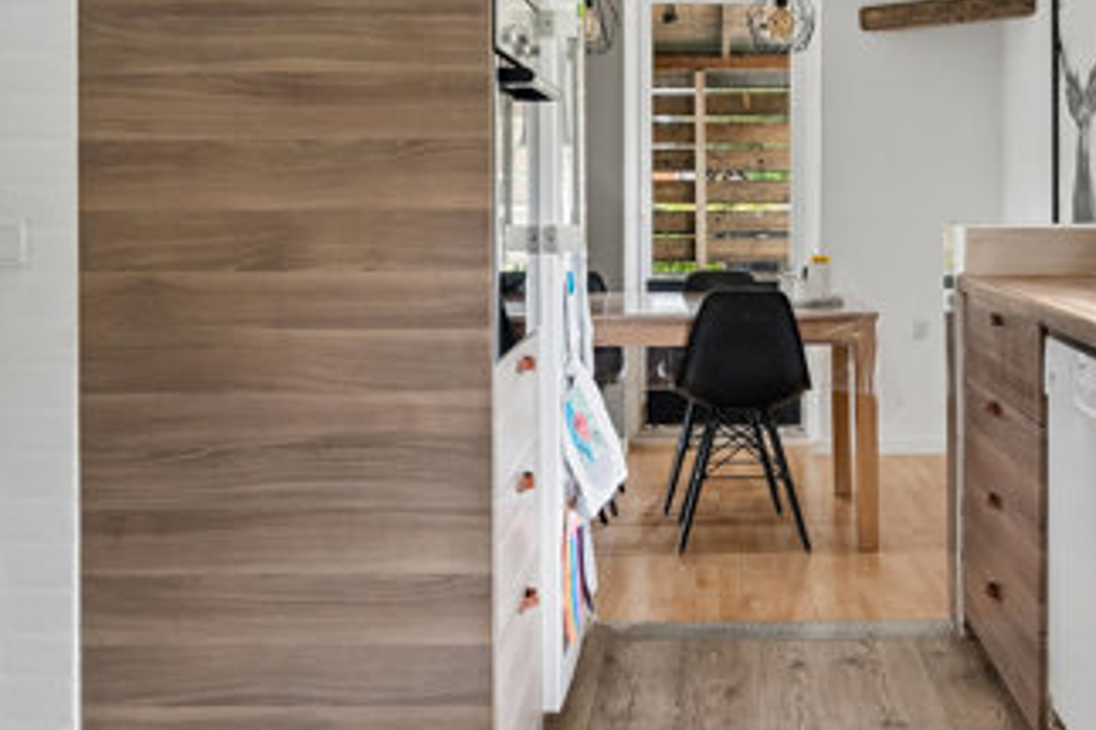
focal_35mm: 47
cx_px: 641
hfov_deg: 41.8
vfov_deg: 28.2
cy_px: 171
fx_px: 1430
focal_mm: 19
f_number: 4
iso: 400
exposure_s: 1/50
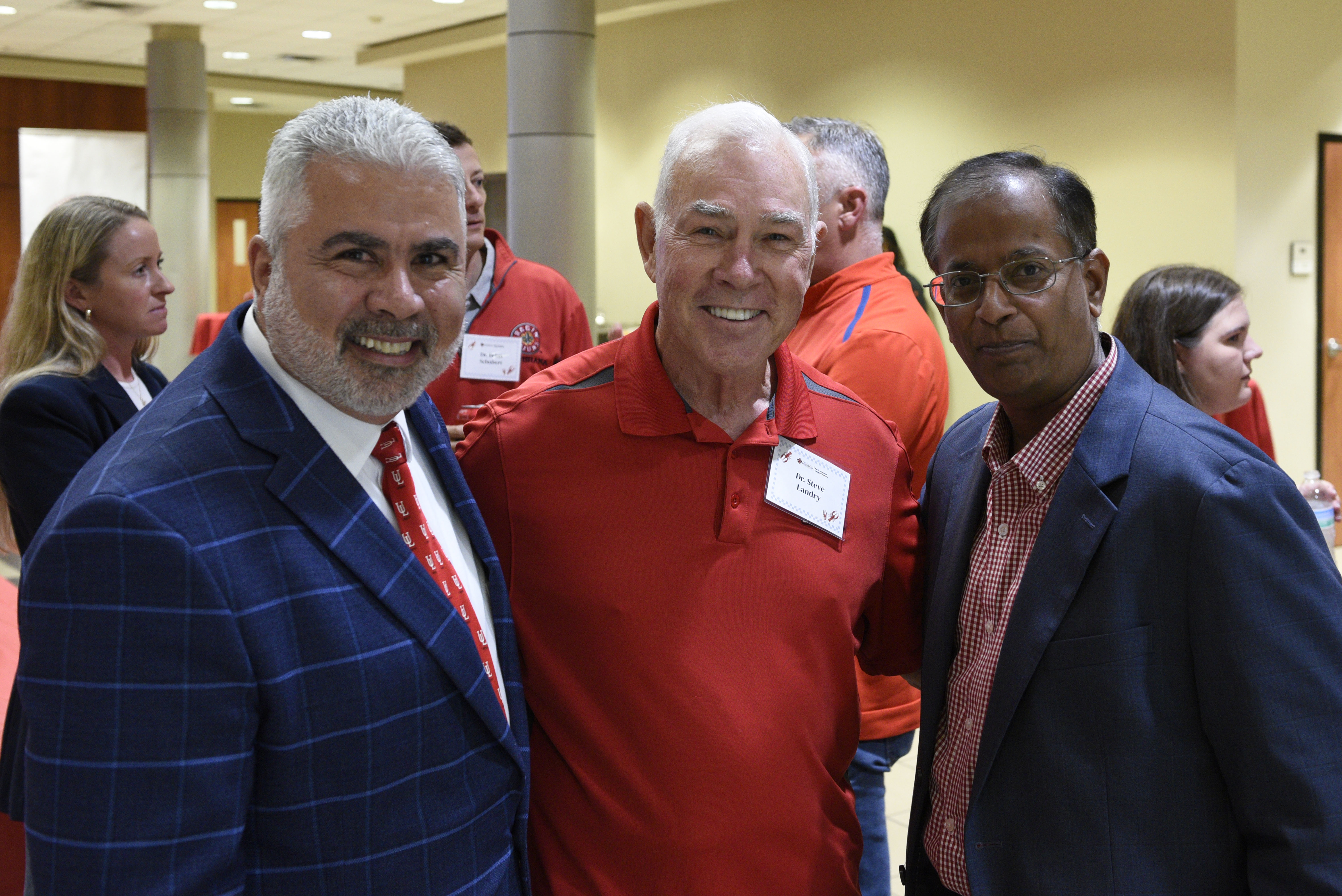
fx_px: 1305
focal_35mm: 35
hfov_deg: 54.4
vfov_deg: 37.9
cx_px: 671
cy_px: 448
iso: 2800
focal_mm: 35
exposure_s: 1/40
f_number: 4.5
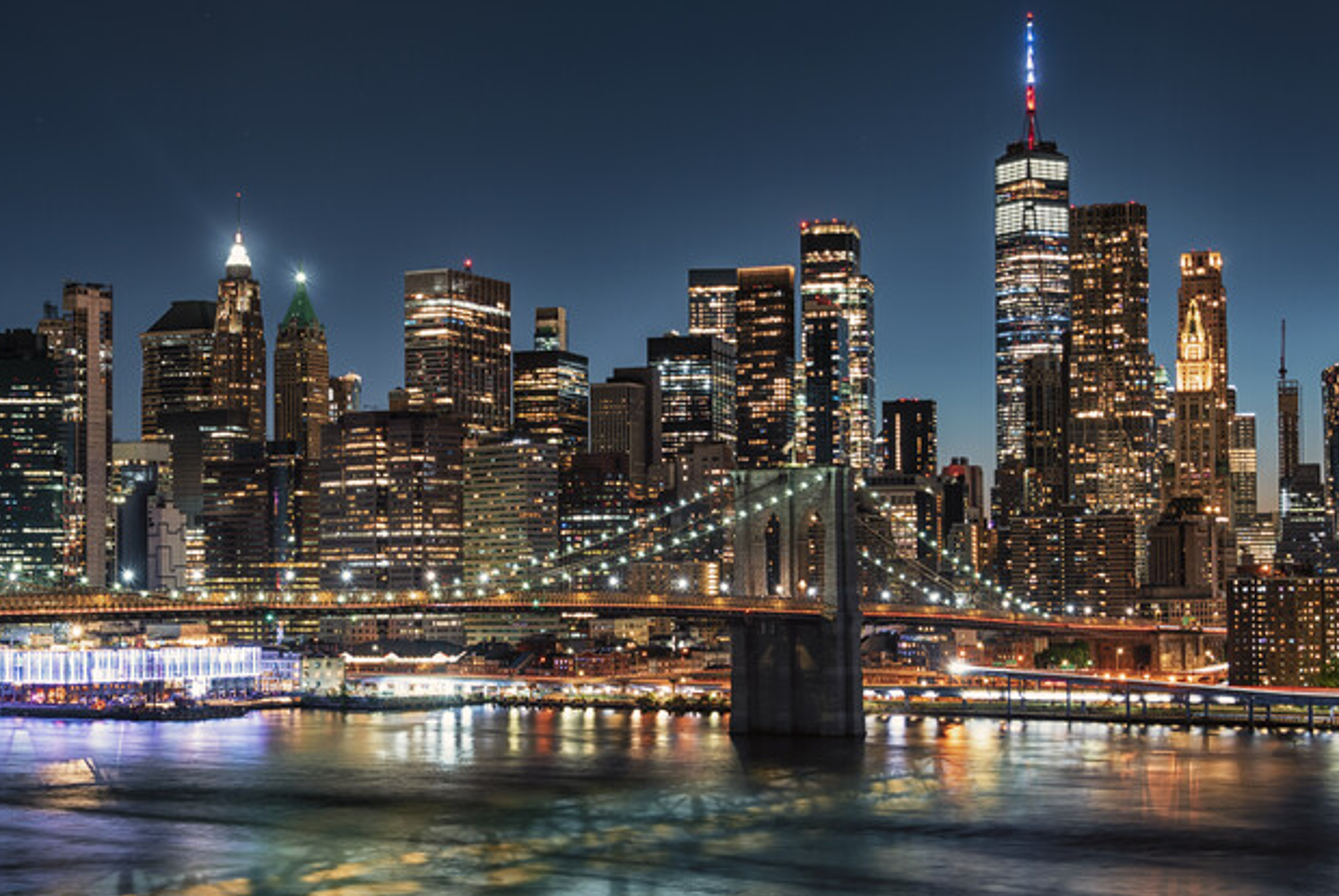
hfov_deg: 31.8
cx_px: 560
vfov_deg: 21.6
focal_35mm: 63
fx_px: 2345
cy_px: 397
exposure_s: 15
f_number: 5.6
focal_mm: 52
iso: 64
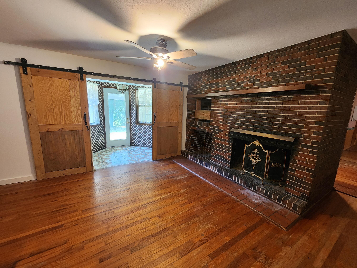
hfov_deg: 106.2
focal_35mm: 13
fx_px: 134
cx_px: 178
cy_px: 134
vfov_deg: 89.9
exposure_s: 1/30
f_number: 2.2
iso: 400
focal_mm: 2.2
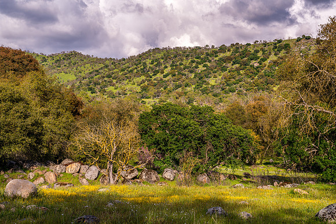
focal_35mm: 50
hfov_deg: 39.6
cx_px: 168
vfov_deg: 27.0
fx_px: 467
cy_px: 112
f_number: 9
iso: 64
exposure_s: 1/40
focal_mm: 50
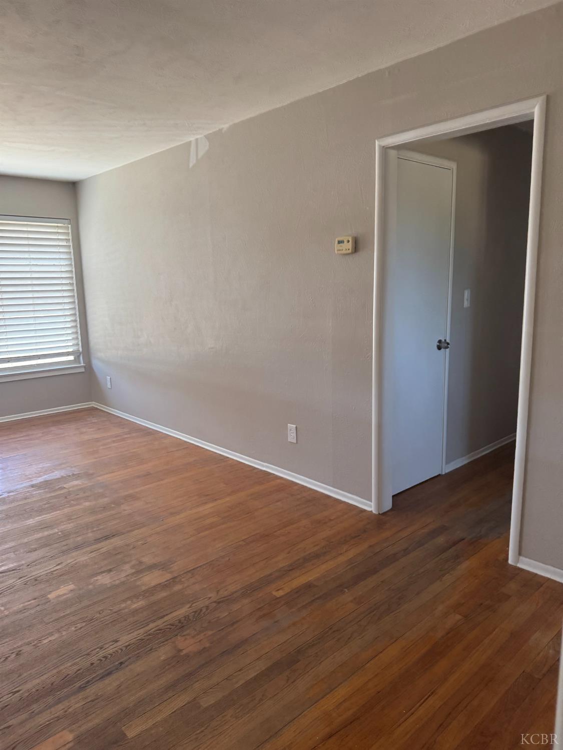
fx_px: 520
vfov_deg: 71.6
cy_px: 375
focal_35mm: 24
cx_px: 282
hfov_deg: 56.8
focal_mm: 6.76
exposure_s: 1/117
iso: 200
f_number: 1.78
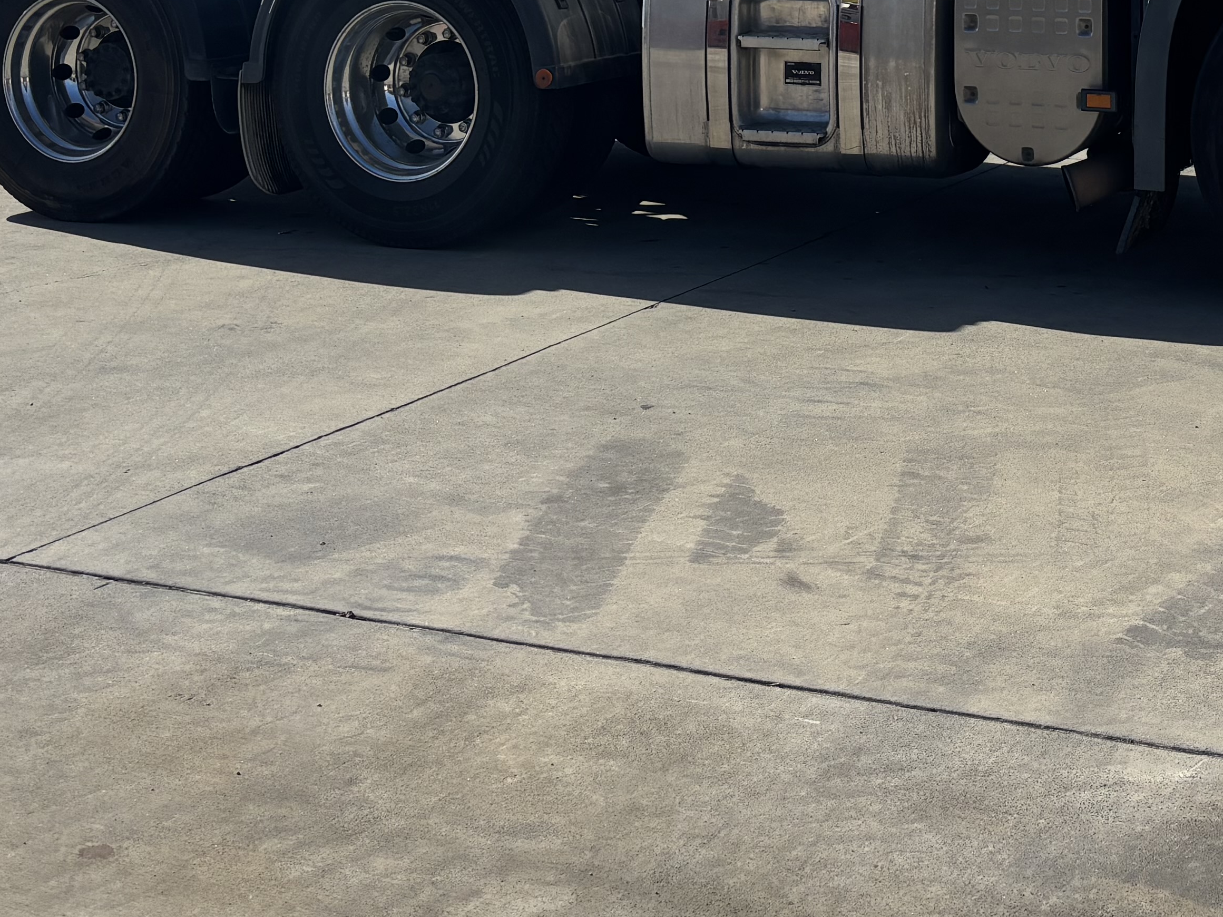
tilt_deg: -1.9
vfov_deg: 21.4
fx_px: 2261
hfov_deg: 29.6
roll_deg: -0.1
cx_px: 977
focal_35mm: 64
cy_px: -160
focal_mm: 5.96
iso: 50
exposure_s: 1/4425
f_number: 1.6
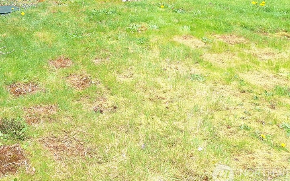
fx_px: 427
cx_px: -5
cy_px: -49
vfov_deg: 21.8
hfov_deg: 34.0
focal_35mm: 54
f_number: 1.8
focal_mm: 5.54
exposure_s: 1/227
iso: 40
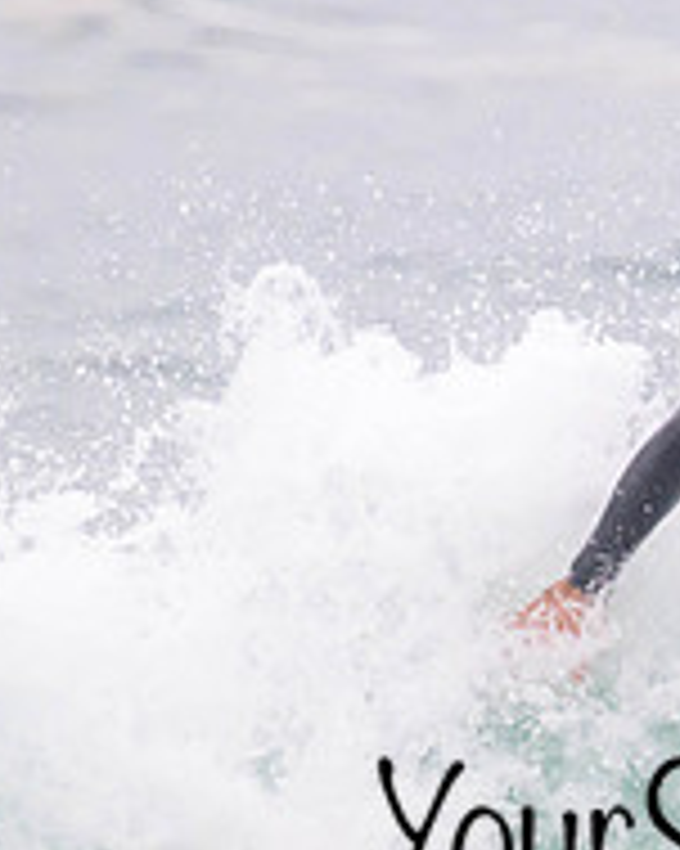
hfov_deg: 0.5
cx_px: 1130
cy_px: 594
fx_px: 71100
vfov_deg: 0.7
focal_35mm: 2824
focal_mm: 800
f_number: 11
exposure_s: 1/2000
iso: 1600
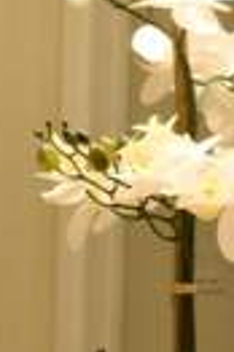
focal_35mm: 128
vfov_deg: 16.0
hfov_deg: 9.6
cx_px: 541
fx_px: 1251
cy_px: 214
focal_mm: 35
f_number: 11
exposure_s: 1/400
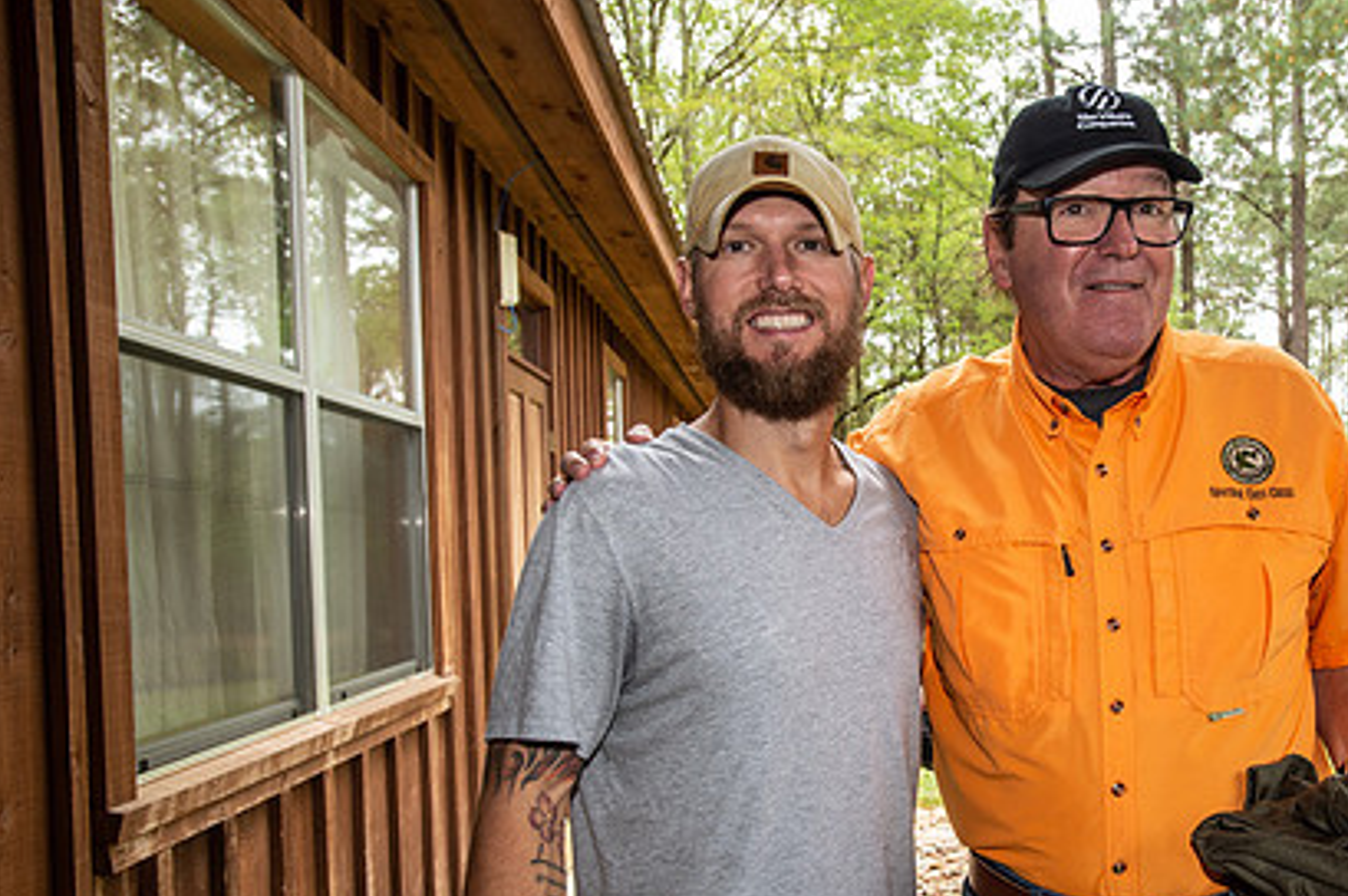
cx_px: 920
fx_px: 1272
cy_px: 576
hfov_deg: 54.5
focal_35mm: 34
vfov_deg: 38.5
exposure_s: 1/60
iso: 400
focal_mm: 24
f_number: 5.6
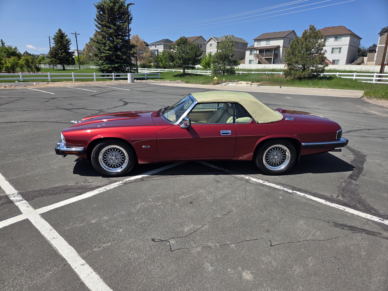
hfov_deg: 73.9
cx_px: 194
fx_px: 258
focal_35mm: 23
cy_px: 146
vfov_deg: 58.9
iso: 80
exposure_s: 1/5261
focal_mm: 5.4
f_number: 1.8
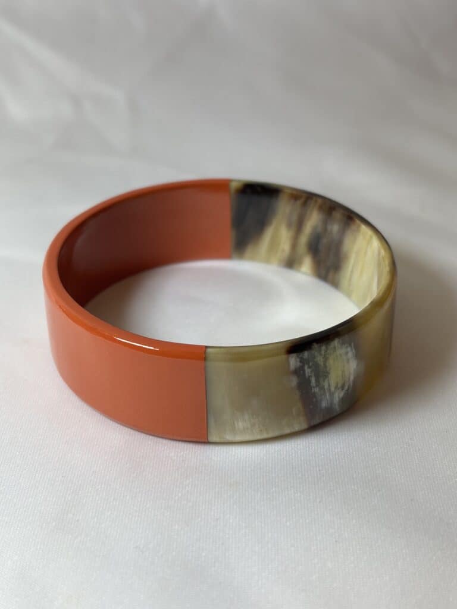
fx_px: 915
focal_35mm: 52
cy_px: 304
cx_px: 228
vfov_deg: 36.8
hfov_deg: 28.0
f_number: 1.6
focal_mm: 5.96
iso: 32
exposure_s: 1/216
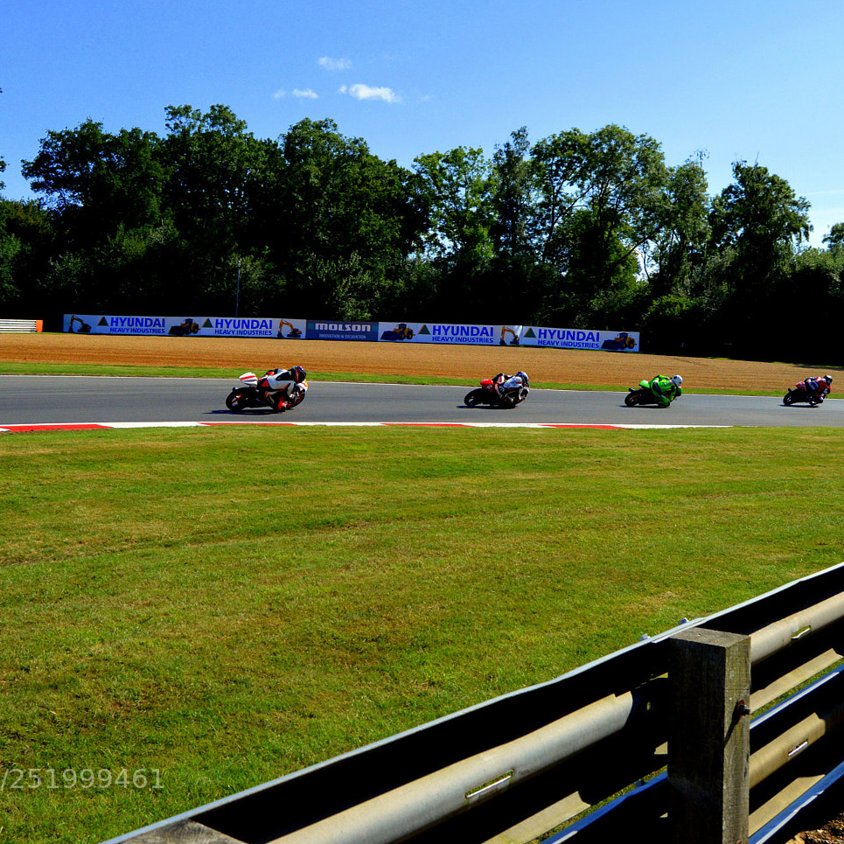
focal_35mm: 38
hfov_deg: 43.9
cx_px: 407
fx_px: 1048
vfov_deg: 43.8
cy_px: 383
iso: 400
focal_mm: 18
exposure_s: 1/1600
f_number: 6.3
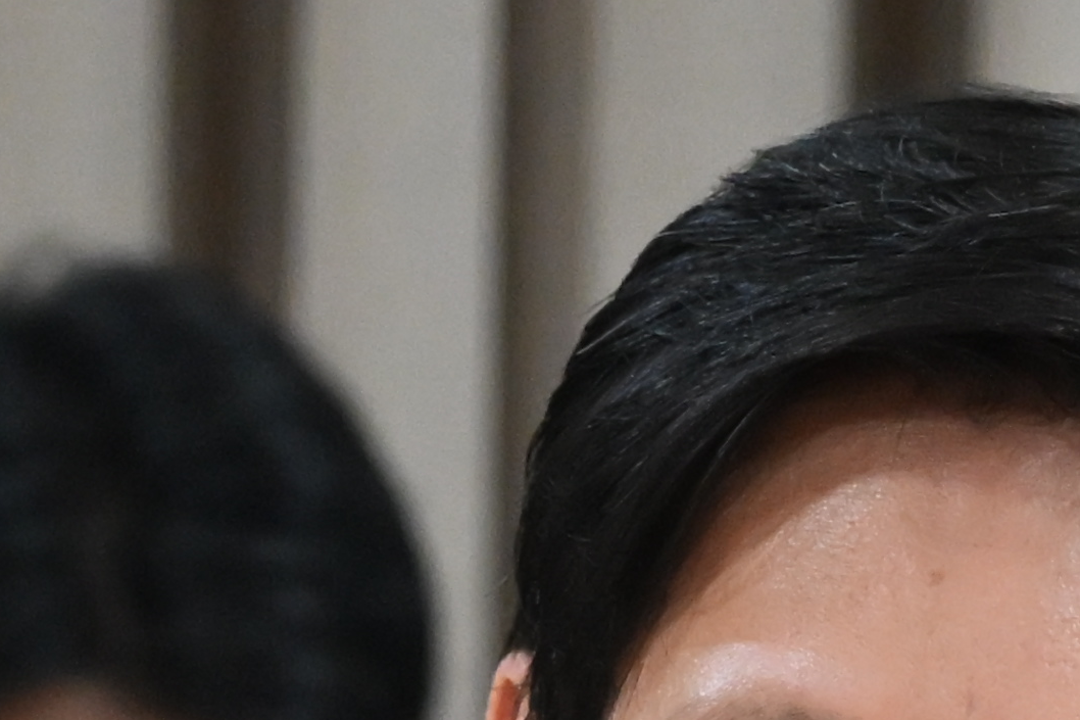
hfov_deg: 3.0
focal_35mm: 686
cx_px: 797
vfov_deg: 2.0
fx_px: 20575
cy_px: 1903
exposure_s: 1/160
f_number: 4
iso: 6400
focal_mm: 120
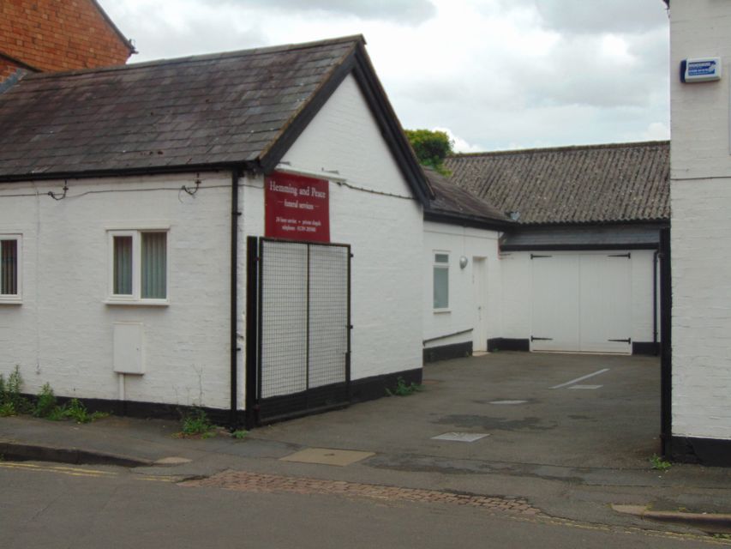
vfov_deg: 29.1
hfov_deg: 38.2
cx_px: 366
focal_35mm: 50
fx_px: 1056
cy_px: 274
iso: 80
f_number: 3.5
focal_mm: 9
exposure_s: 1/400
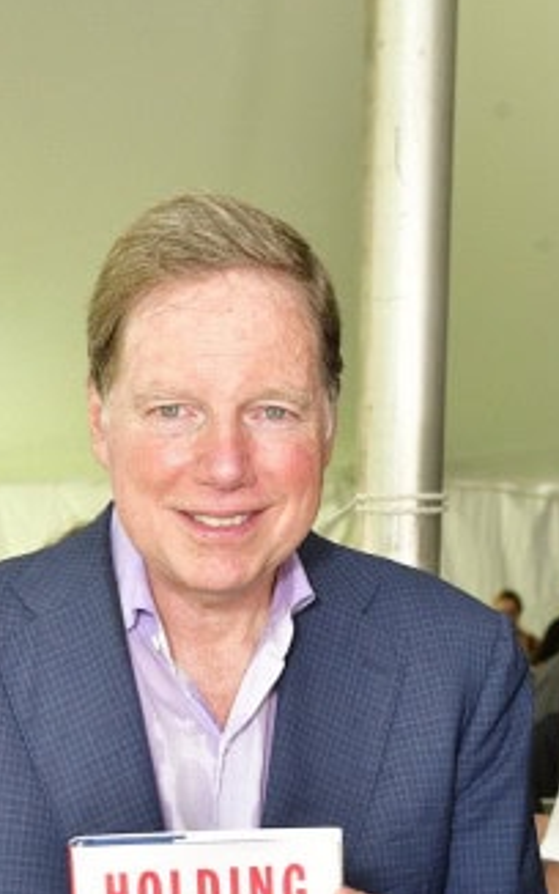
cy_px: 746
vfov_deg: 22.6
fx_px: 2192
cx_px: 219
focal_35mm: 90
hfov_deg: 14.5
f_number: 6.3
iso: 1250
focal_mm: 48
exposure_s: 1/200
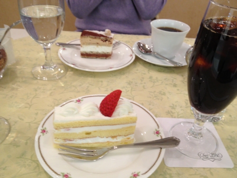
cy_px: 89
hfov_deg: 52.6
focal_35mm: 35
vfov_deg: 40.7
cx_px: 118
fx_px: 240
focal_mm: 4.28
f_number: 2.4
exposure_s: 1/20
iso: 80
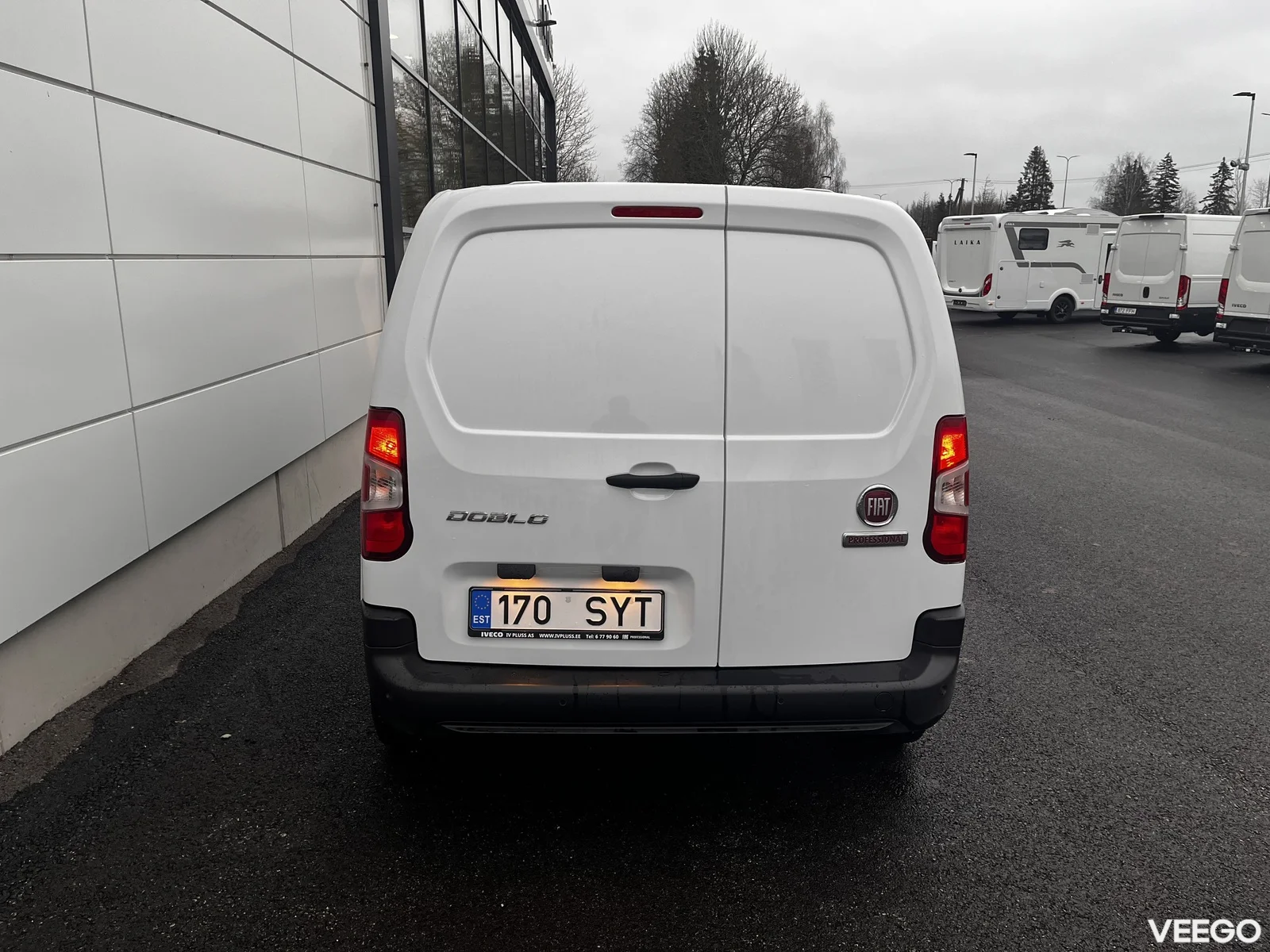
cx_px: 635
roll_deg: -0.1
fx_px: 954
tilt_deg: -12.1
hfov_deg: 67.3
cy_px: 476
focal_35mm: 26
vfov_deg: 53.1
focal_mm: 5.1
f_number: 1.6
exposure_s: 1/122
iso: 80
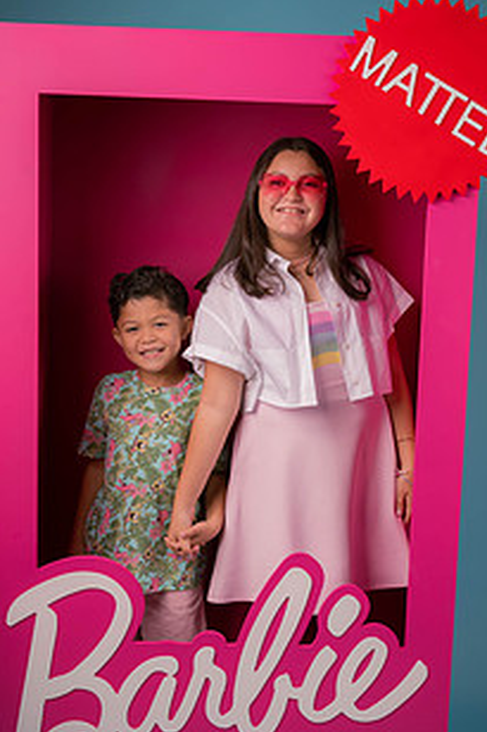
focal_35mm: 57
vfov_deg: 35.0
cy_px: 411
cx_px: 278
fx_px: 1158
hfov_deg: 23.7
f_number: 7.1
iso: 125
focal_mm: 39
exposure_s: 1/125
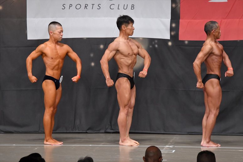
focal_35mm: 217
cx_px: 122
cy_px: 81
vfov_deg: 6.3
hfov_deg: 9.5
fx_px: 1464
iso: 5000
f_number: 5.6
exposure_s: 1/400
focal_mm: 145
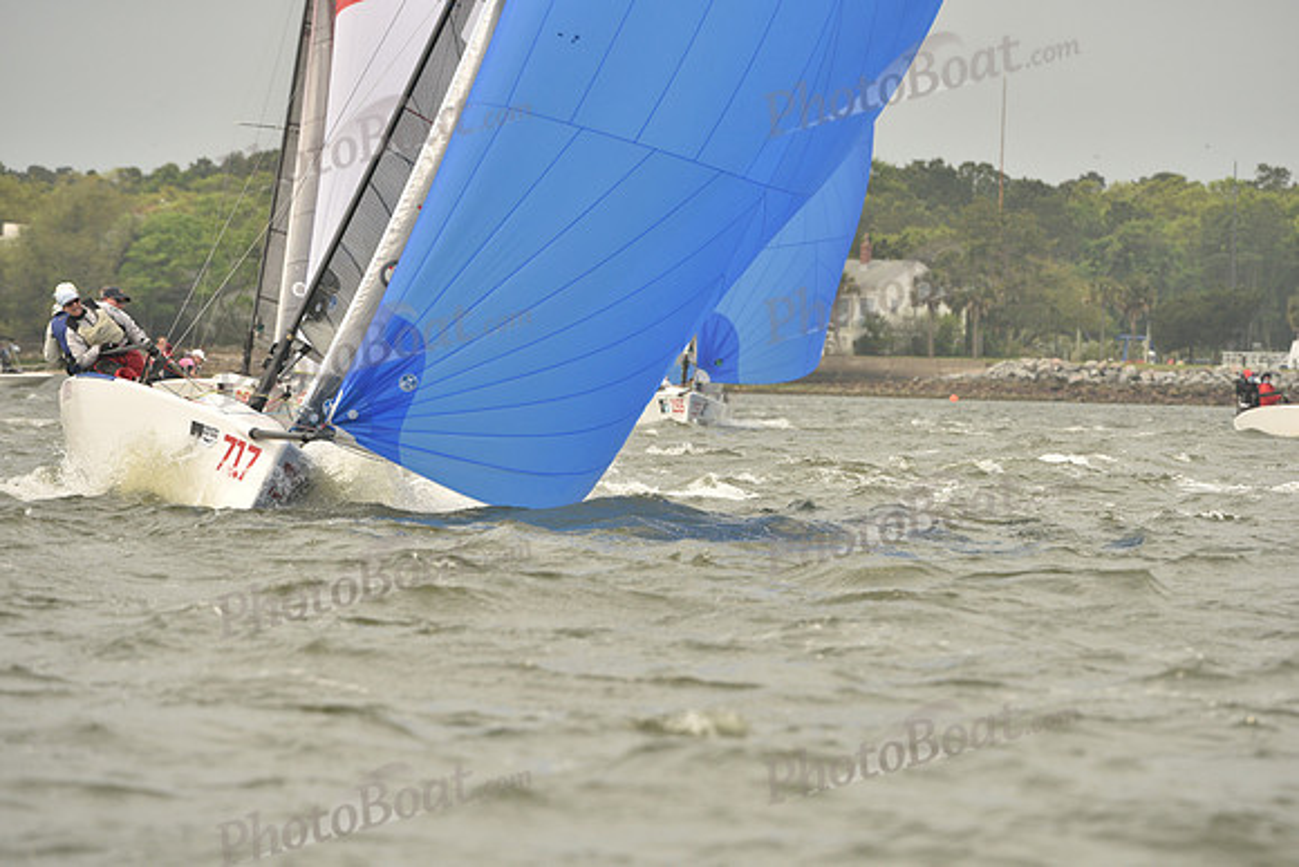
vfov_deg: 3.4
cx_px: 650
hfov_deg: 5.2
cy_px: 434
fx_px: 14436
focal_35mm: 400
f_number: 8
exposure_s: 1/1000
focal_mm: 400
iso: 400
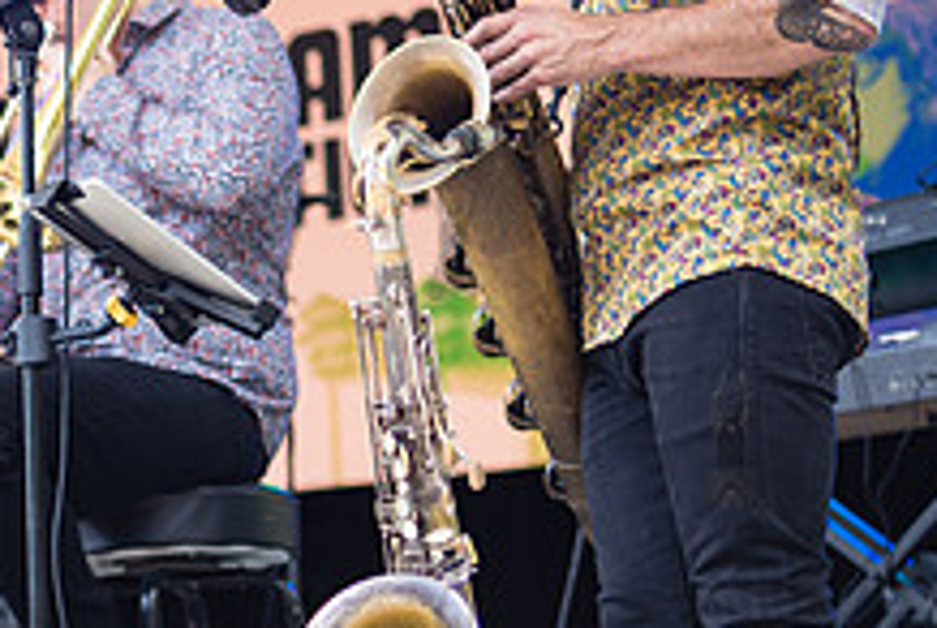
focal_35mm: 93
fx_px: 2424
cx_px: -103
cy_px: 432
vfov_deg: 14.7
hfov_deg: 20.8
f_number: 2
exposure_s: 1/1250
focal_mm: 35
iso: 200
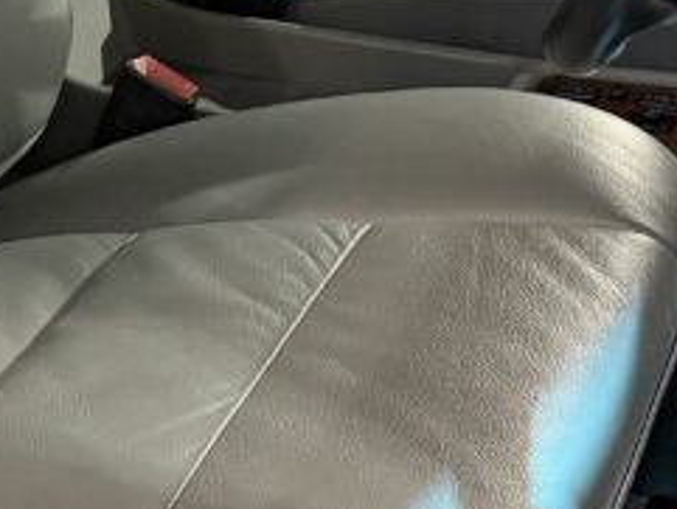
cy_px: -124
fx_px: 1996
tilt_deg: -16.8
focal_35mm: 102
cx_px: 138
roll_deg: +0.6
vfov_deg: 14.0
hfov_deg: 19.1
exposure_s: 1/50
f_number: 1.78
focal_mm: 6.76
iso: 640
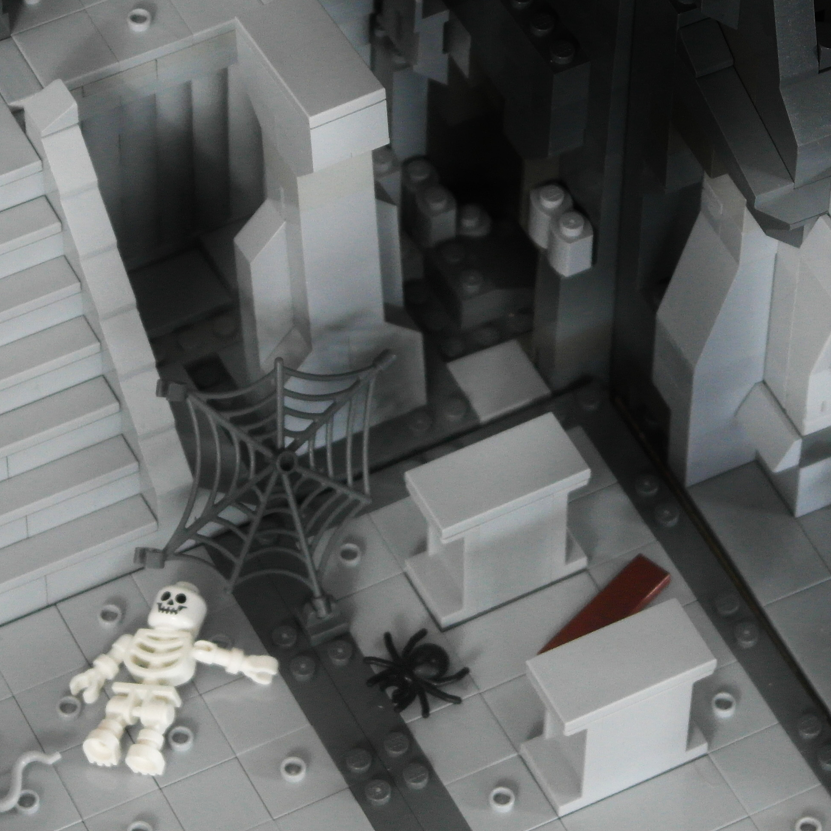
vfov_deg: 9.4
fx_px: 5025
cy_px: 147
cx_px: 397
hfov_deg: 9.5
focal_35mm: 185
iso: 800
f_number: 5.6
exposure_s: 1/40
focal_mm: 50
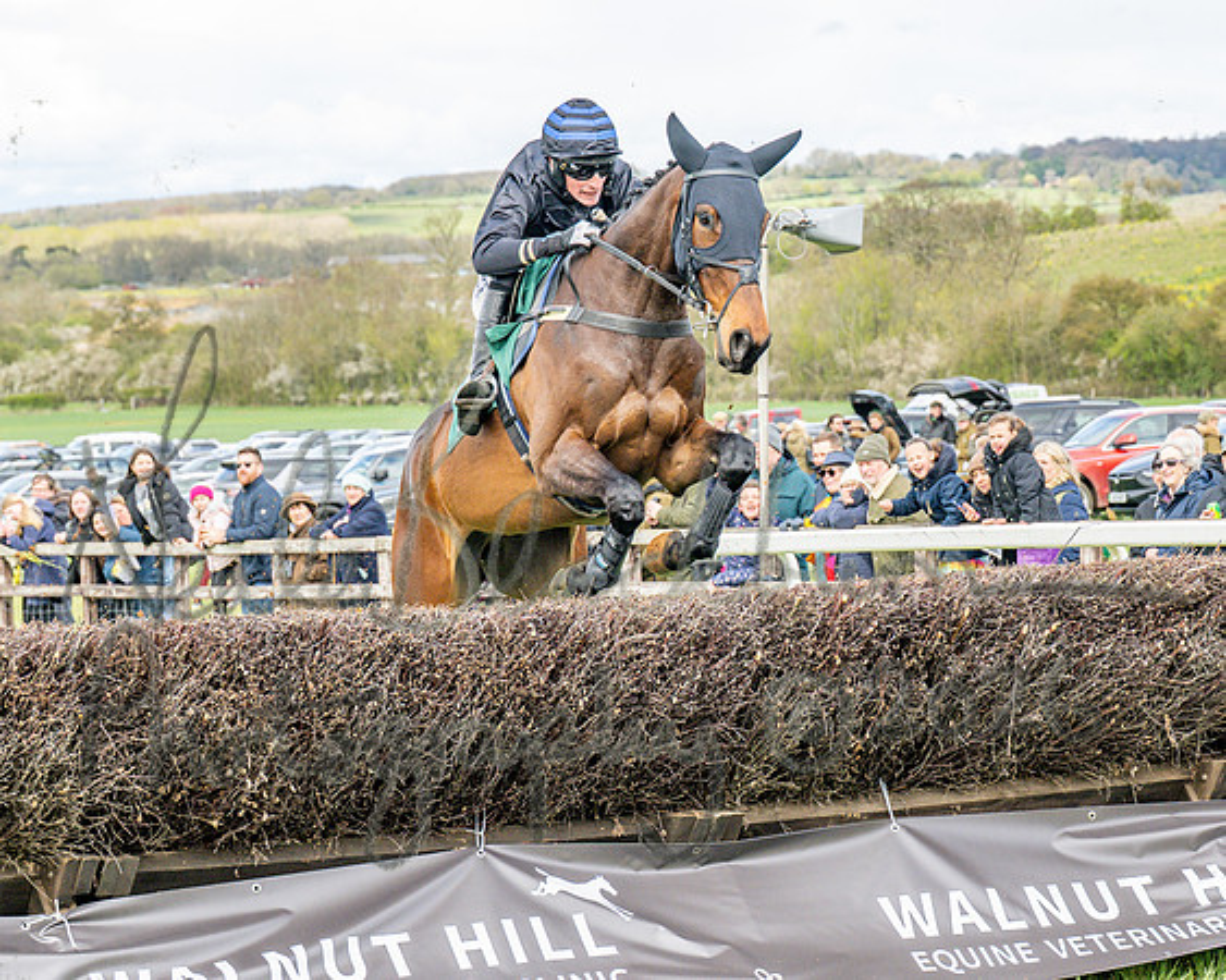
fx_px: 5308
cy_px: 375
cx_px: 760
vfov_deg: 10.5
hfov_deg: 13.2
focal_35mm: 146
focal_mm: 70
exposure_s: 1/1250
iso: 400
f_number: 4.5
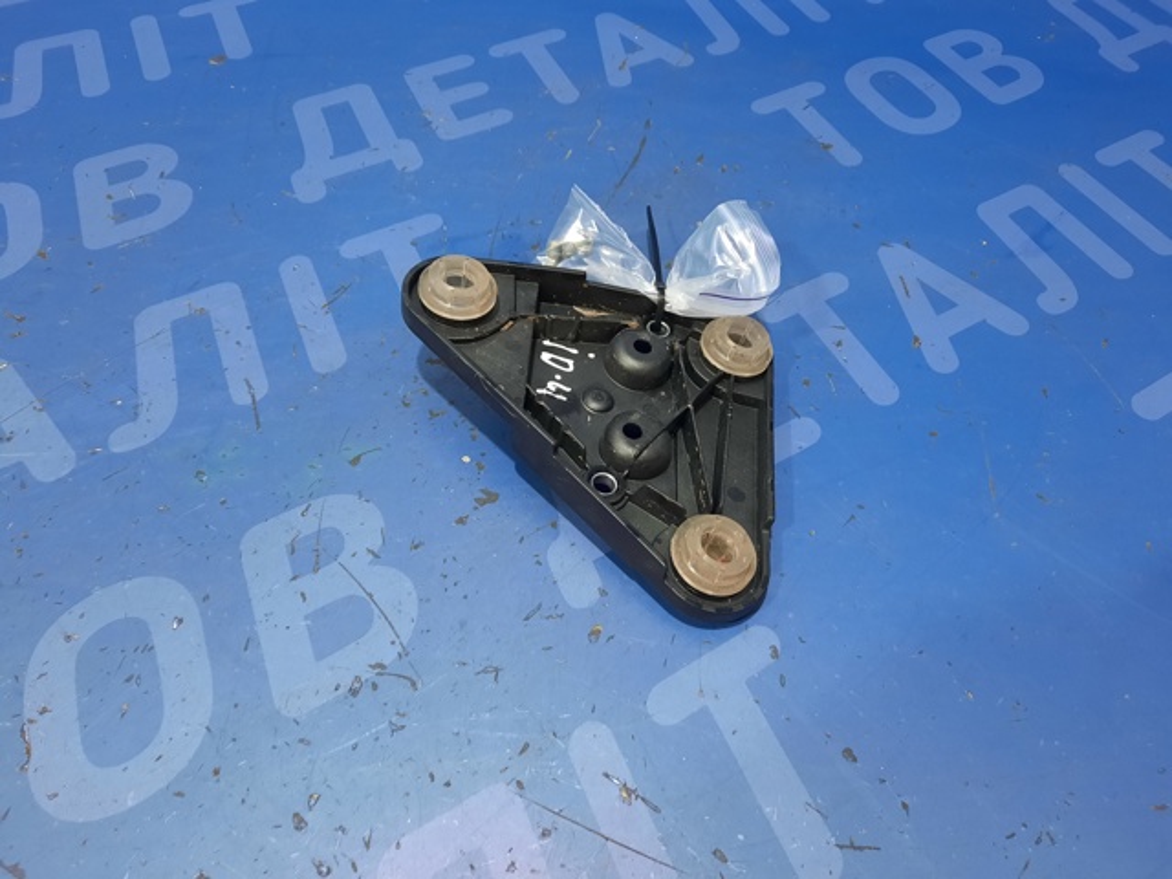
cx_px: 586
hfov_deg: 69.4
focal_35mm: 25
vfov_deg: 54.9
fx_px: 846
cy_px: 440
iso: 320
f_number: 2
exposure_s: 1/33
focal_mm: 4.6
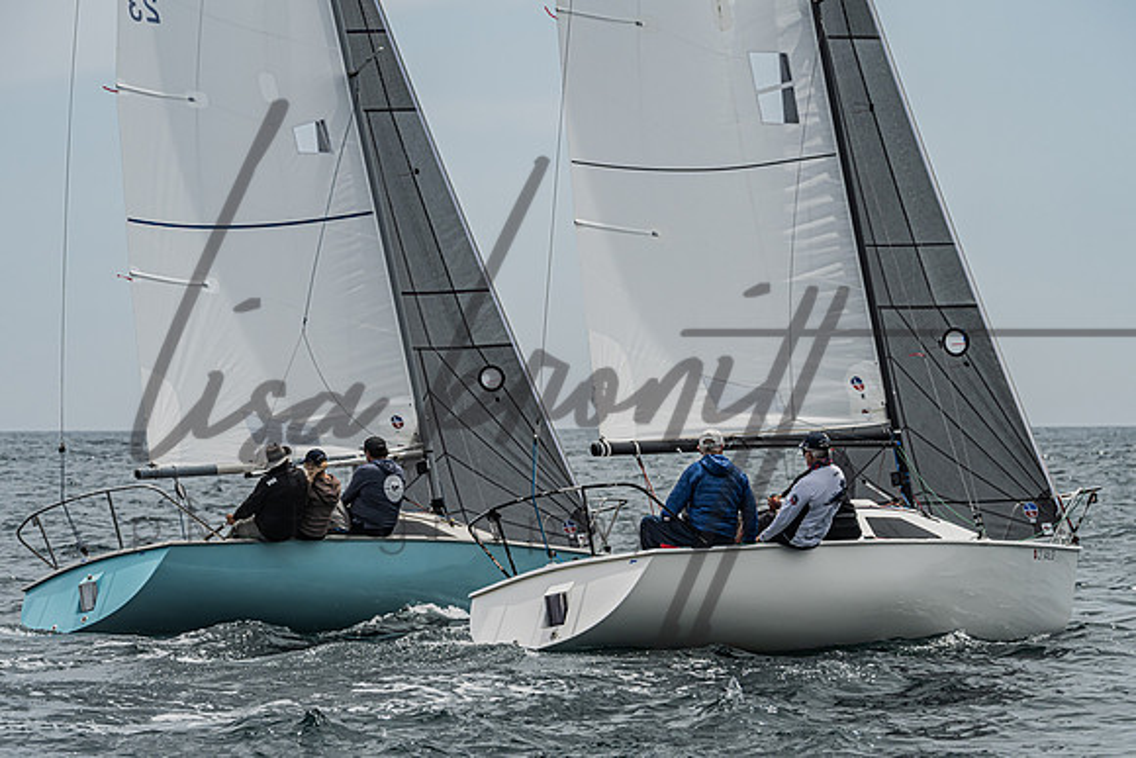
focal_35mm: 168
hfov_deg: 12.3
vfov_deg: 8.2
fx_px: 5293
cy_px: 472
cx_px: 598
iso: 320
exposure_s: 1/2500
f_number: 7.1
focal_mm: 130
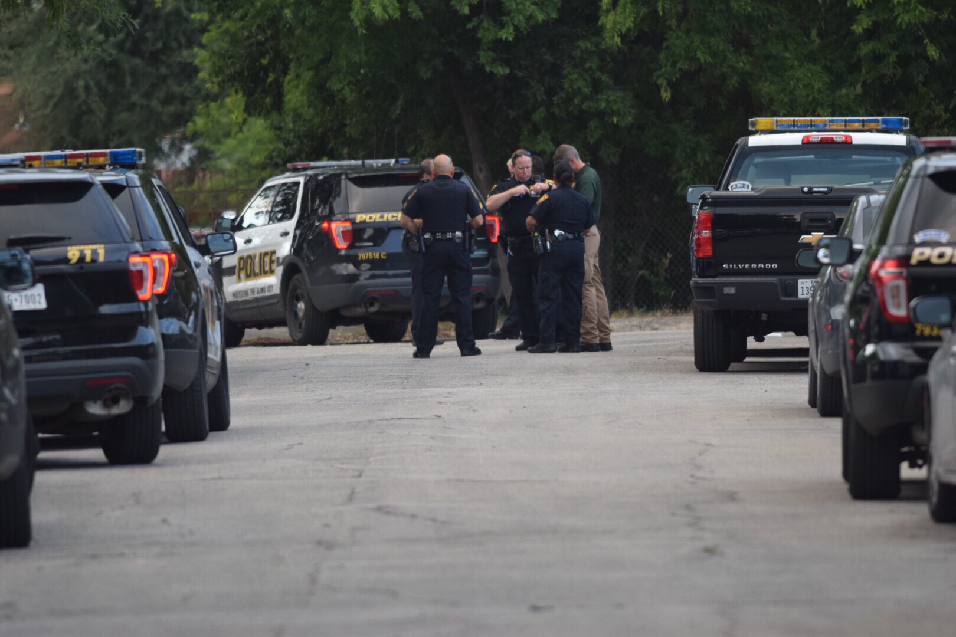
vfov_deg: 3.1
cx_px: 478
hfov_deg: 4.6
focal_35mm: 450
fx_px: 11949
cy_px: 318
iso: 800
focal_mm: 300
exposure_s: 1/320
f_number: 4
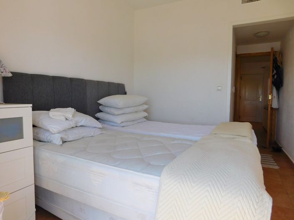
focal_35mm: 23
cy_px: 110
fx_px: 195
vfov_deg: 58.8
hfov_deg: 74.0
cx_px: 147
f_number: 3
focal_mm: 4
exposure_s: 1/200
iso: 125
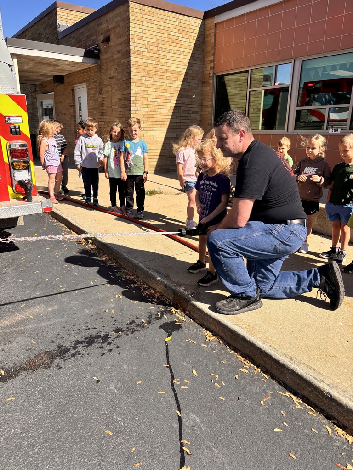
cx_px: 176
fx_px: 354
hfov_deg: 53.1
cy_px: 235
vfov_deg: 67.3
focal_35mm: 26
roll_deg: -1.5
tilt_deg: -15.3
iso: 50
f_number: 1.6
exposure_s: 1/2513
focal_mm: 5.96
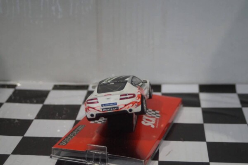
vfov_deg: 16.6
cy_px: 82
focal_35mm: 82
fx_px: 568
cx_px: 124
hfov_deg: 24.6
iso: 2500
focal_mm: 55
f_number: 5
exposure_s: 1/160
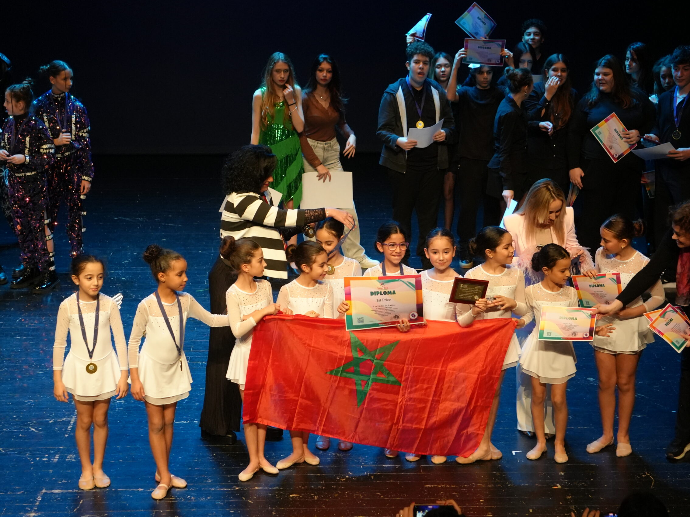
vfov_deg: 16.6
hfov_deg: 22.0
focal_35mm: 89
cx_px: 365
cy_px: 258
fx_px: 1774
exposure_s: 1/160
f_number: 4.5
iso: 4000
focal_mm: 55
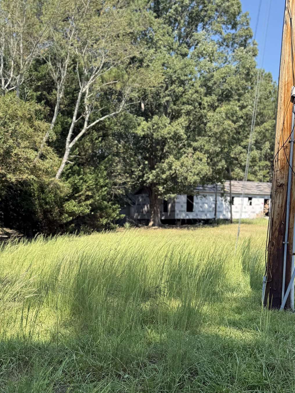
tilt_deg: -2.8
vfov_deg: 45.2
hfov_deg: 35.1
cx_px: 144
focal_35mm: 41
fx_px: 466
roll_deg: -0.4
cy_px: 255
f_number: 1.78
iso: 80
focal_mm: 6.76
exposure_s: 1/1522
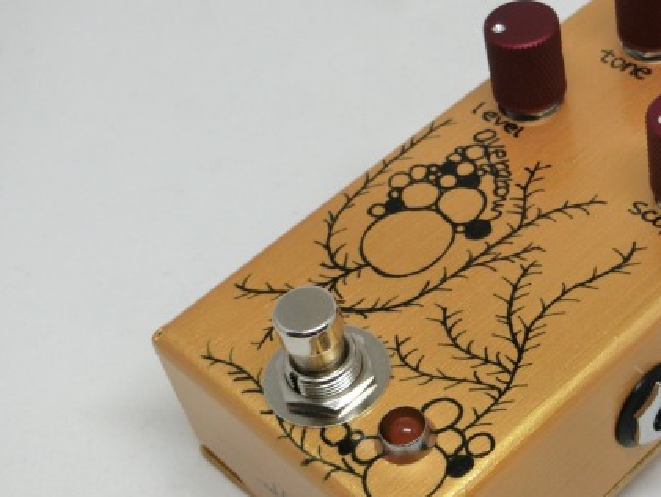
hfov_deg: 24.4
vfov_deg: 18.7
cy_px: 300
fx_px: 1509
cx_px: 498
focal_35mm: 79
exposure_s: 1/125
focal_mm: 9.3
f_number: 4.7
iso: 125
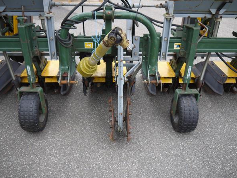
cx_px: 116
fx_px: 205
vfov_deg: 46.8
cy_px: 87
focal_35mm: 30
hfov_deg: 59.9
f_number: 3.5
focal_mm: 14
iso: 100
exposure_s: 1/80
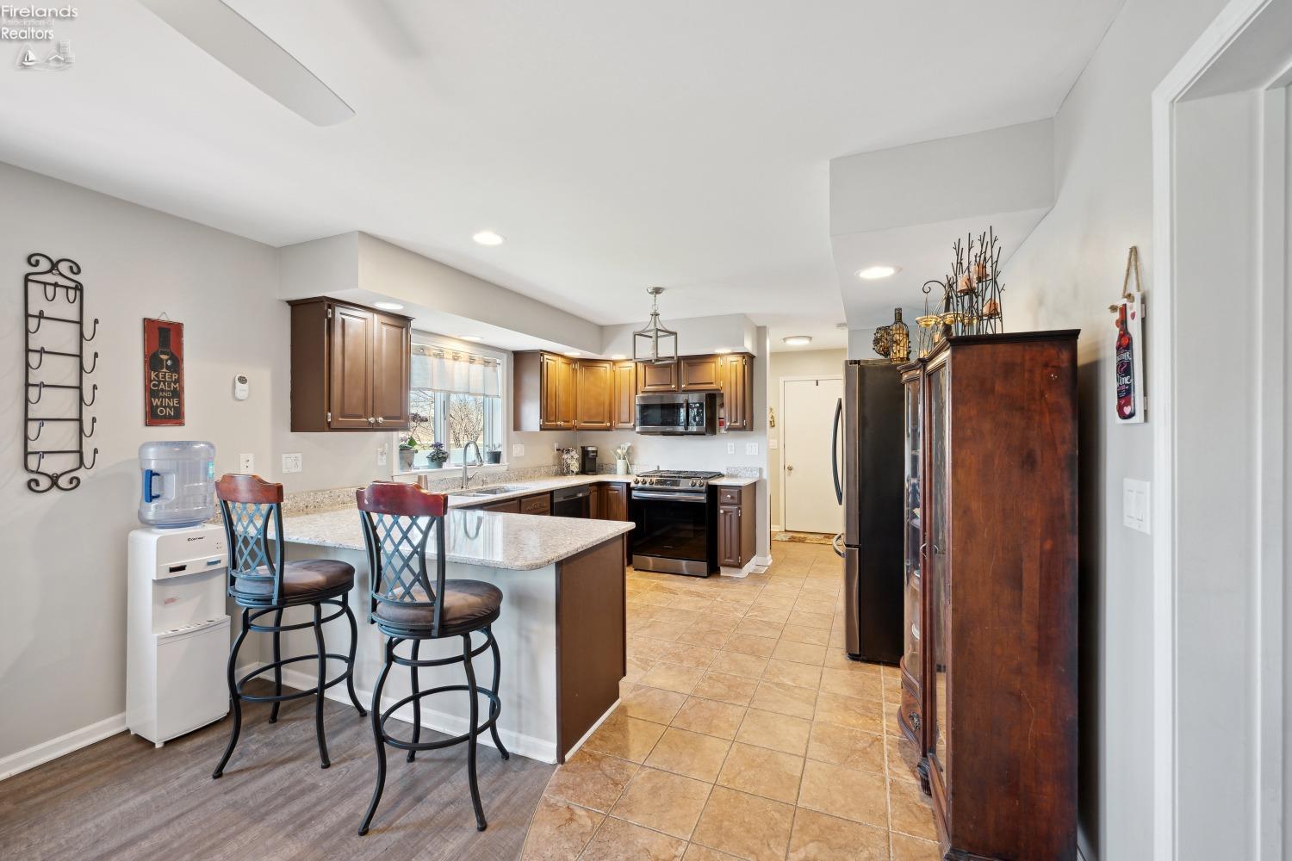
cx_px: 646
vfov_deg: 81.2
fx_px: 502
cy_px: 430
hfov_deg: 104.3
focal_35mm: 14
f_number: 8
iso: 400
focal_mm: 14
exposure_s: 1/30
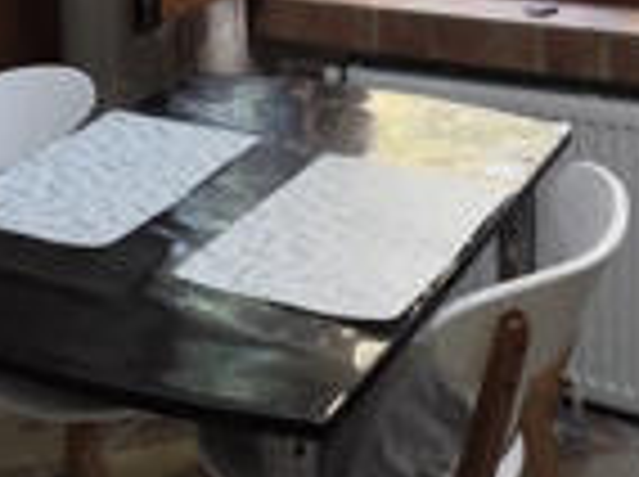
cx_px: 153
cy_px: -86
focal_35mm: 65
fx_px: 1198
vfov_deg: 21.1
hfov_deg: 29.4
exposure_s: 1/50
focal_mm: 6.14
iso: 125
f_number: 1.65
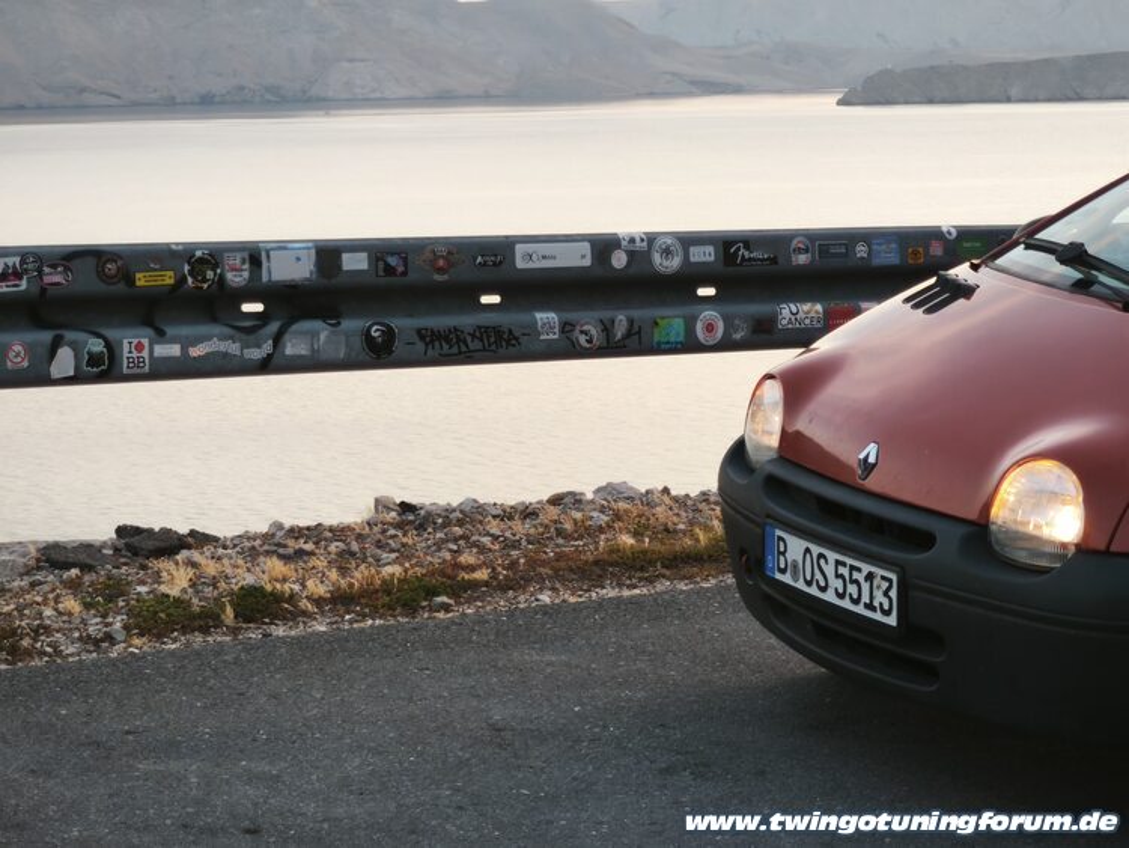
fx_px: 3263
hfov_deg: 19.6
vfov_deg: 14.8
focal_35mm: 100
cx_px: 564
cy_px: 424
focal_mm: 7.1
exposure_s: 1/99.9
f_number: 1.9
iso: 800
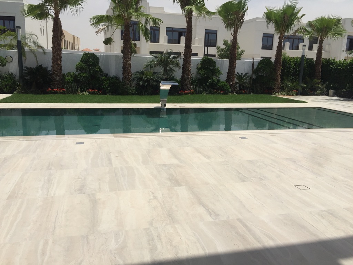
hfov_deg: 61.7
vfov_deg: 48.2
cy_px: 132
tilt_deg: -10.8
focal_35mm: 29
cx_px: 176
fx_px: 296
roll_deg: -3.5
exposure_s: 1/4405
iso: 32
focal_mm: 4.15
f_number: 2.2
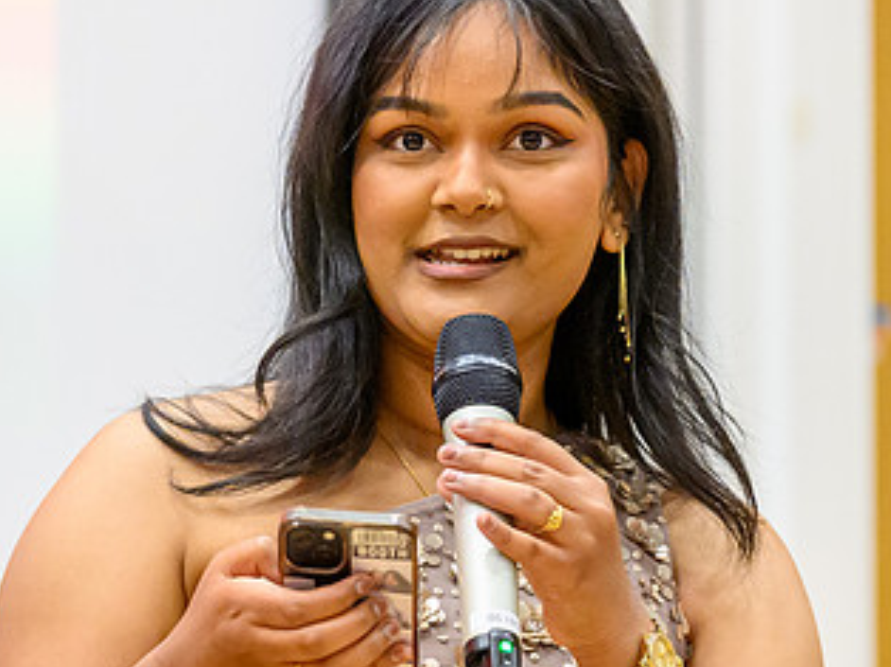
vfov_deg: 3.7
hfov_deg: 4.9
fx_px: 10442
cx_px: 428
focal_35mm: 406
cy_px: 362
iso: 8000
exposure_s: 1/400
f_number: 2.8
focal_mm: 150
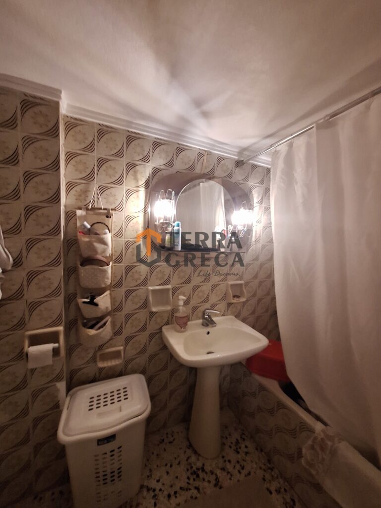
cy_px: 254
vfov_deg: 106.2
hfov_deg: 89.9
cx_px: 190
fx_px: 191
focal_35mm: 13
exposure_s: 1/20
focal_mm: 1.74
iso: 400
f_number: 2.2
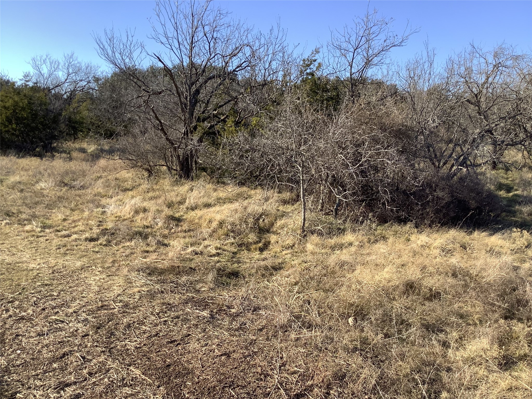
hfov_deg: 58.4
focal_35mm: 31
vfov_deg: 45.4
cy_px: 200
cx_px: 266
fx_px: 476
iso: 25
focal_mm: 3.3
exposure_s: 1/547
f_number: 2.4
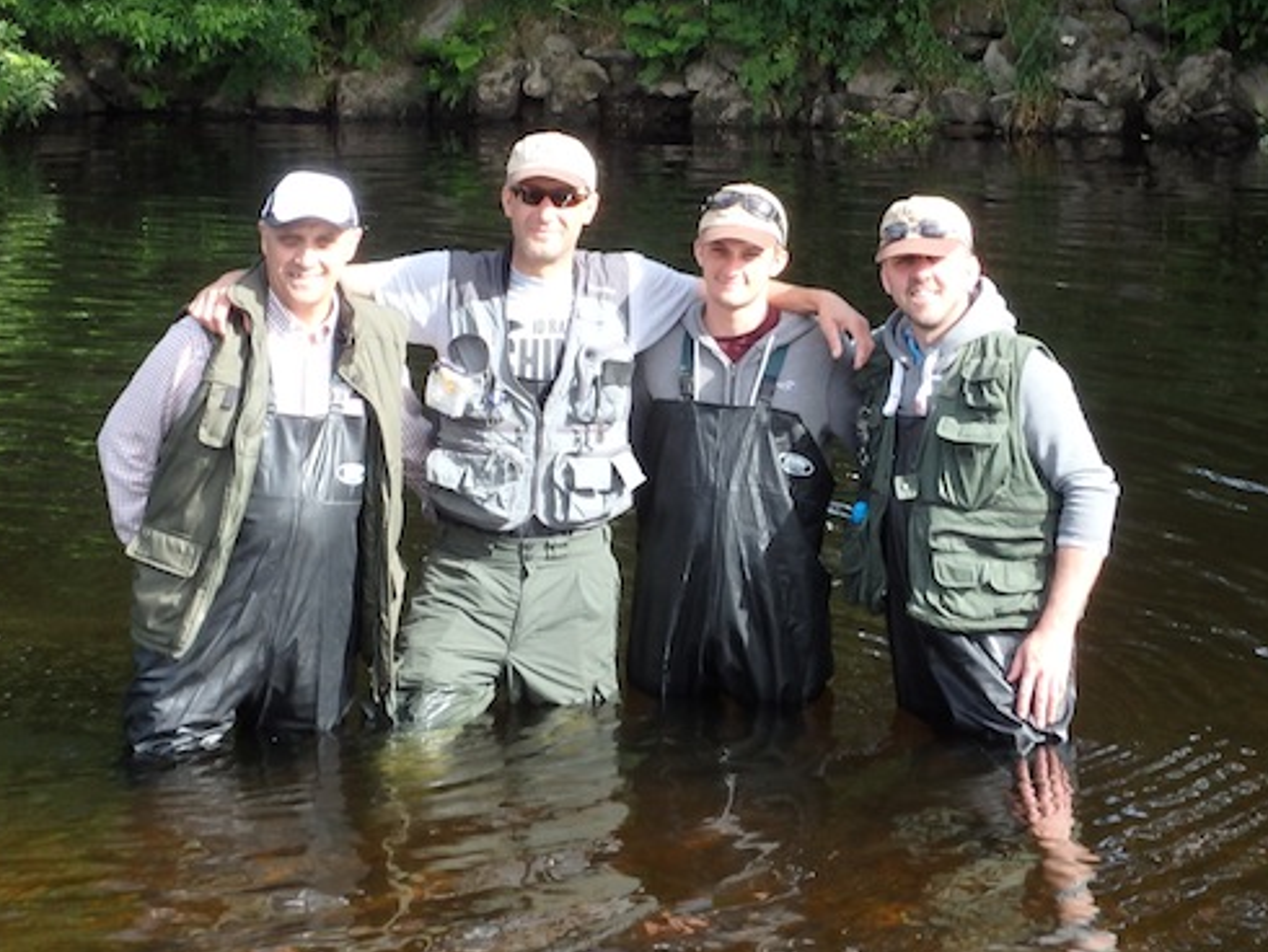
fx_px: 3408
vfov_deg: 15.9
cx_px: 587
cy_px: 341
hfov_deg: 21.1
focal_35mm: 93
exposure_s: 1/160
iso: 125
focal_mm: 10.1
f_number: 5.1
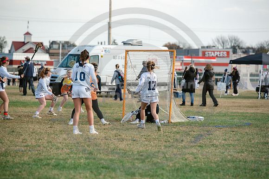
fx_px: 1495
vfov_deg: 6.9
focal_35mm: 200
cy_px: 90
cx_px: 134
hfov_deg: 10.3
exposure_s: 1/1250
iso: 250
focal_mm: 200
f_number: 4.5
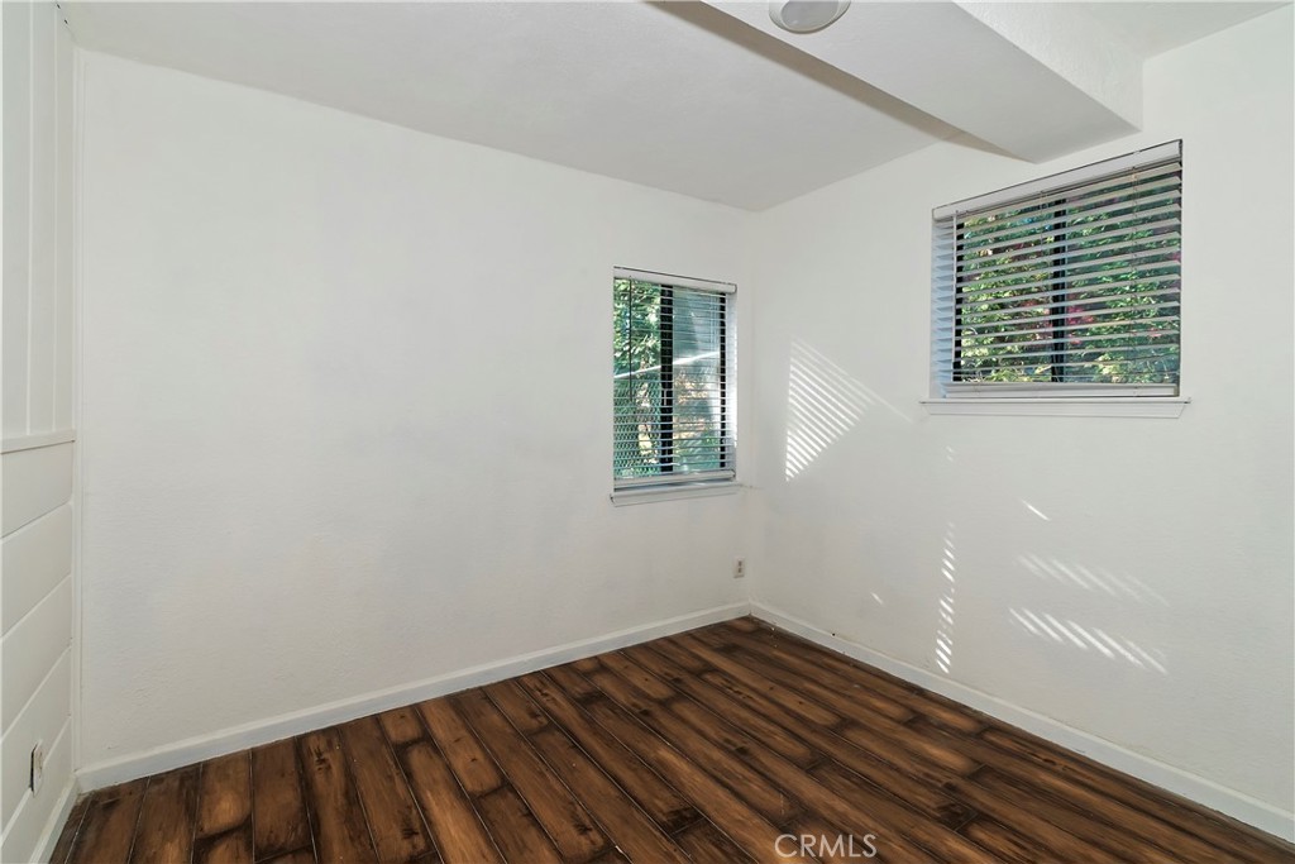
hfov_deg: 100.4
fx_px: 540
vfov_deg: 77.3
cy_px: 432
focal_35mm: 15
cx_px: 648
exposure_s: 1/30
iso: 400
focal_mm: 10
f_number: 8
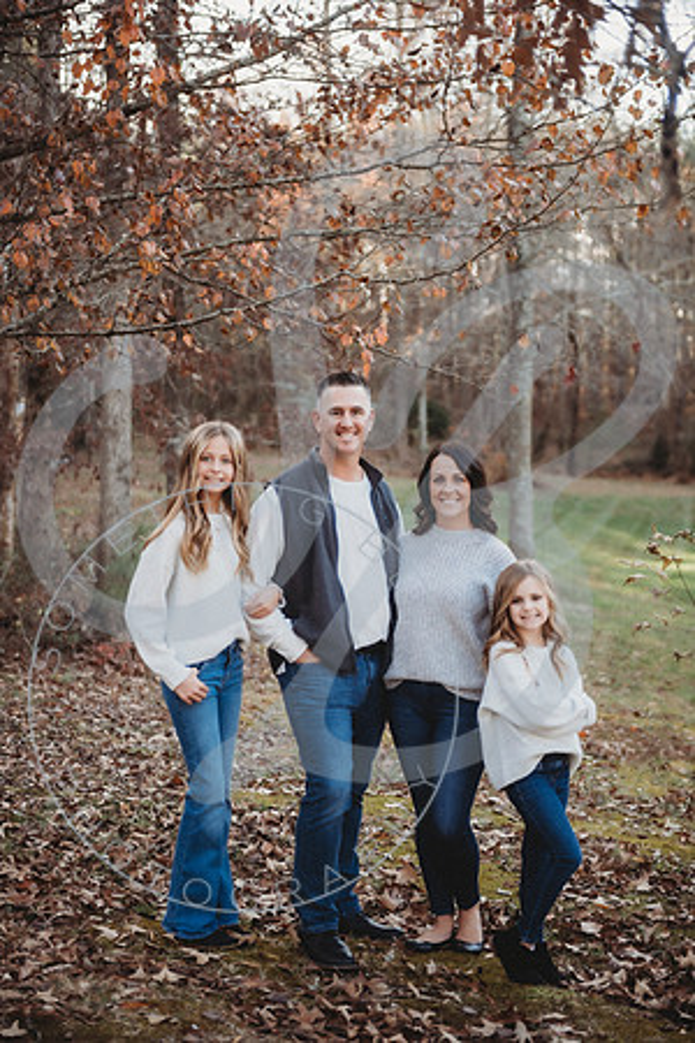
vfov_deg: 34.5
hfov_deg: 23.4
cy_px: 522
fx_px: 1679
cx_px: 348
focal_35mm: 58
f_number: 2.8
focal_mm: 58
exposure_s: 1/125
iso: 100
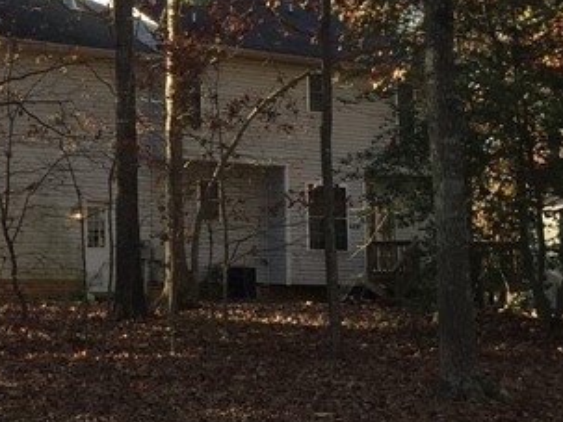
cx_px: -260
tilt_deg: +6.3
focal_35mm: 98
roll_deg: -1.7
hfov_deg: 18.0
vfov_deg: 15.0
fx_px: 1593
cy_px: 100
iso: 32
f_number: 2.2
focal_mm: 4.15
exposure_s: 1/471
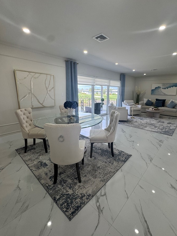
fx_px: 109
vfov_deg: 94.5
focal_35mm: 16
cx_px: 99
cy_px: 116
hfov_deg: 77.8
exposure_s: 1/120
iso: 80
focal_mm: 2.22
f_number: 2.2
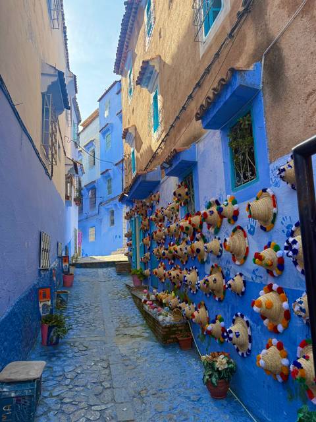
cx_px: 158
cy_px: 211
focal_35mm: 24
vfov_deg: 71.6
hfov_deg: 56.8
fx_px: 292
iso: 100
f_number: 1.78
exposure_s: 1/1060
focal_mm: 6.76
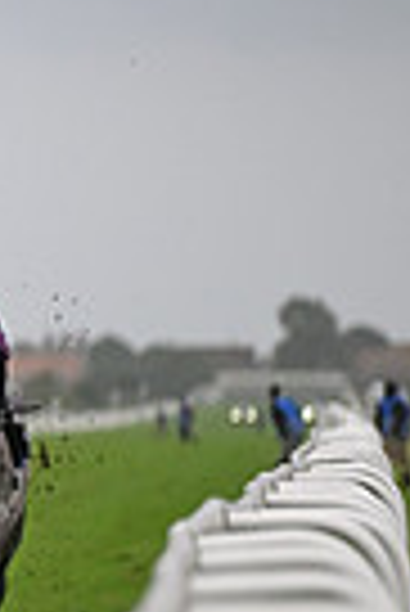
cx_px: -870
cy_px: 331
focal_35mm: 766
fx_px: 13052
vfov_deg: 2.7
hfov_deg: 1.8
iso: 1250
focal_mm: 180
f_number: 3.2
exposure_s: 1/2500
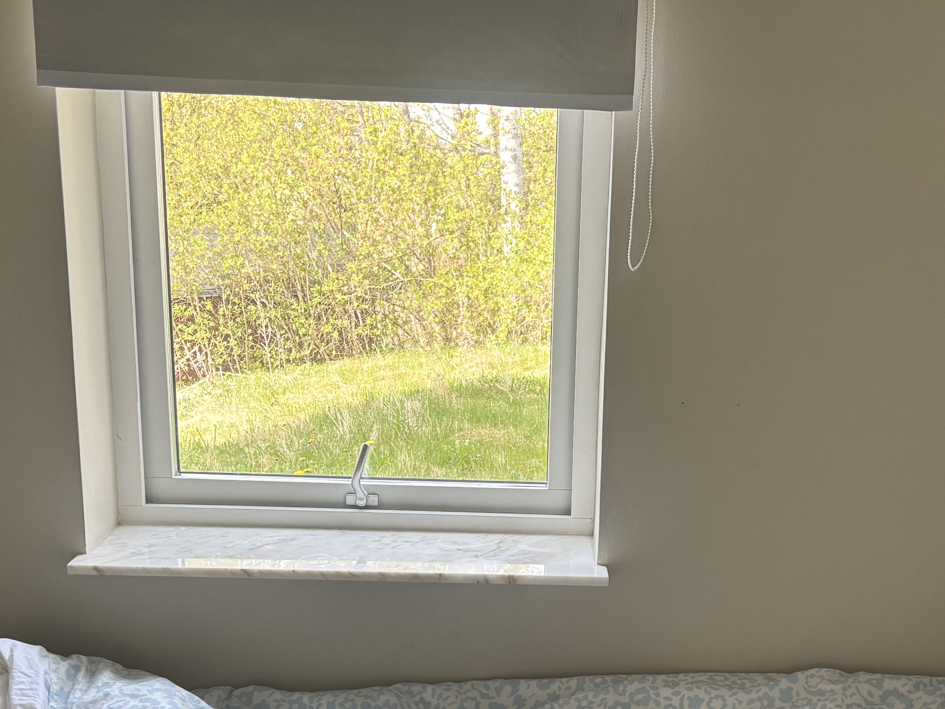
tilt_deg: -15.2
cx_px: 541
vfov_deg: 28.0
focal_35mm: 51
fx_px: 1392
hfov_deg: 37.4
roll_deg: -1.3
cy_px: 563
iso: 64
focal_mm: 5.96
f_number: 1.6
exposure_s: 1/100
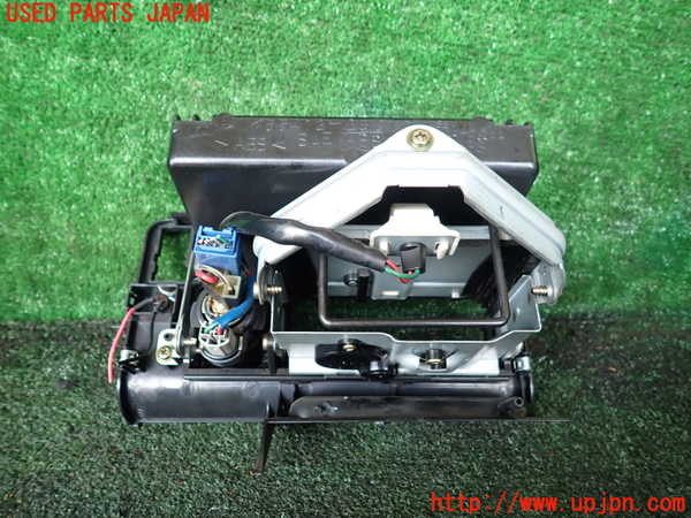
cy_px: 259
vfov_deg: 54.9
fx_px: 499
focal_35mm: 25
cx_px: 346
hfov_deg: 69.4
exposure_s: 1/60
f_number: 2
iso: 200
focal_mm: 4.5
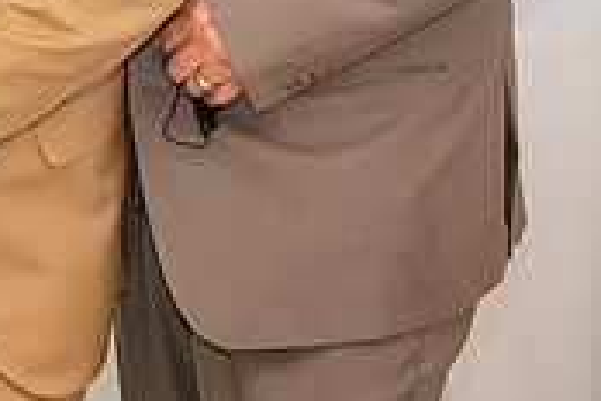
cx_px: -171
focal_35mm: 205
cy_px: -199
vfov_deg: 6.6
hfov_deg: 9.9
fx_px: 3422
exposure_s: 1/125
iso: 640
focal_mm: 52
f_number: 2.8
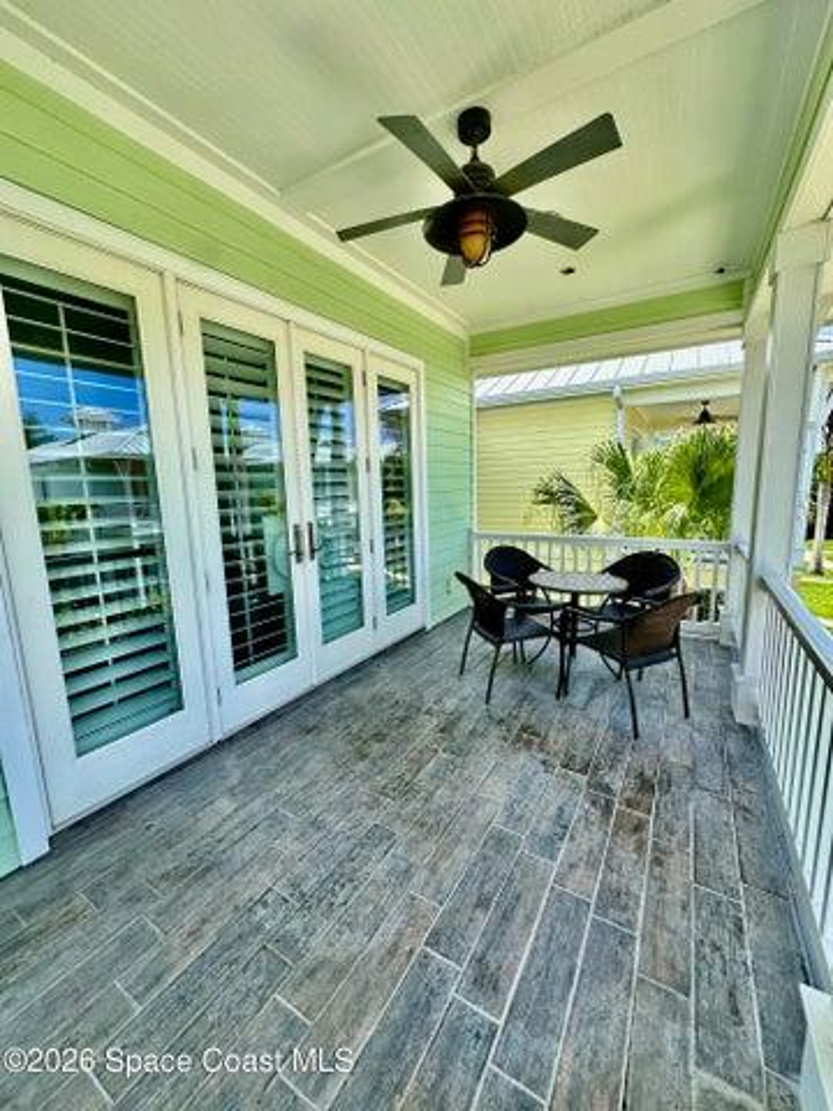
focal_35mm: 14
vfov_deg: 102.1
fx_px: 449
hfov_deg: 85.7
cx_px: 416
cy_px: 556
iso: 40
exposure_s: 1/427
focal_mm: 2.22
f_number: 2.2
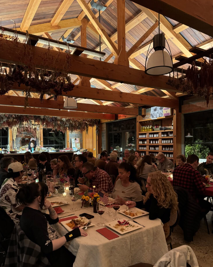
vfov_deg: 65.9
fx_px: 205
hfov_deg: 54.9
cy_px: 147
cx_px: 105
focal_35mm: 26
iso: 1000
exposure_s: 1/29
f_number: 1.8
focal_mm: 6.8
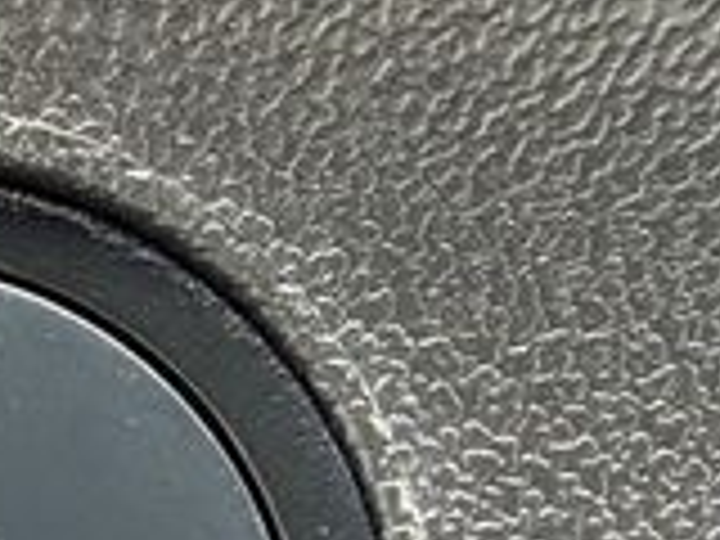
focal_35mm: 96
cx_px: -140
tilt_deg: +27.3
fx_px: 1997
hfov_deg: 19.3
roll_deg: +5.3
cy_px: 558
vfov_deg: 15.1
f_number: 2.2
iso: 400
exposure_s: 1/97
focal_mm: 2.22
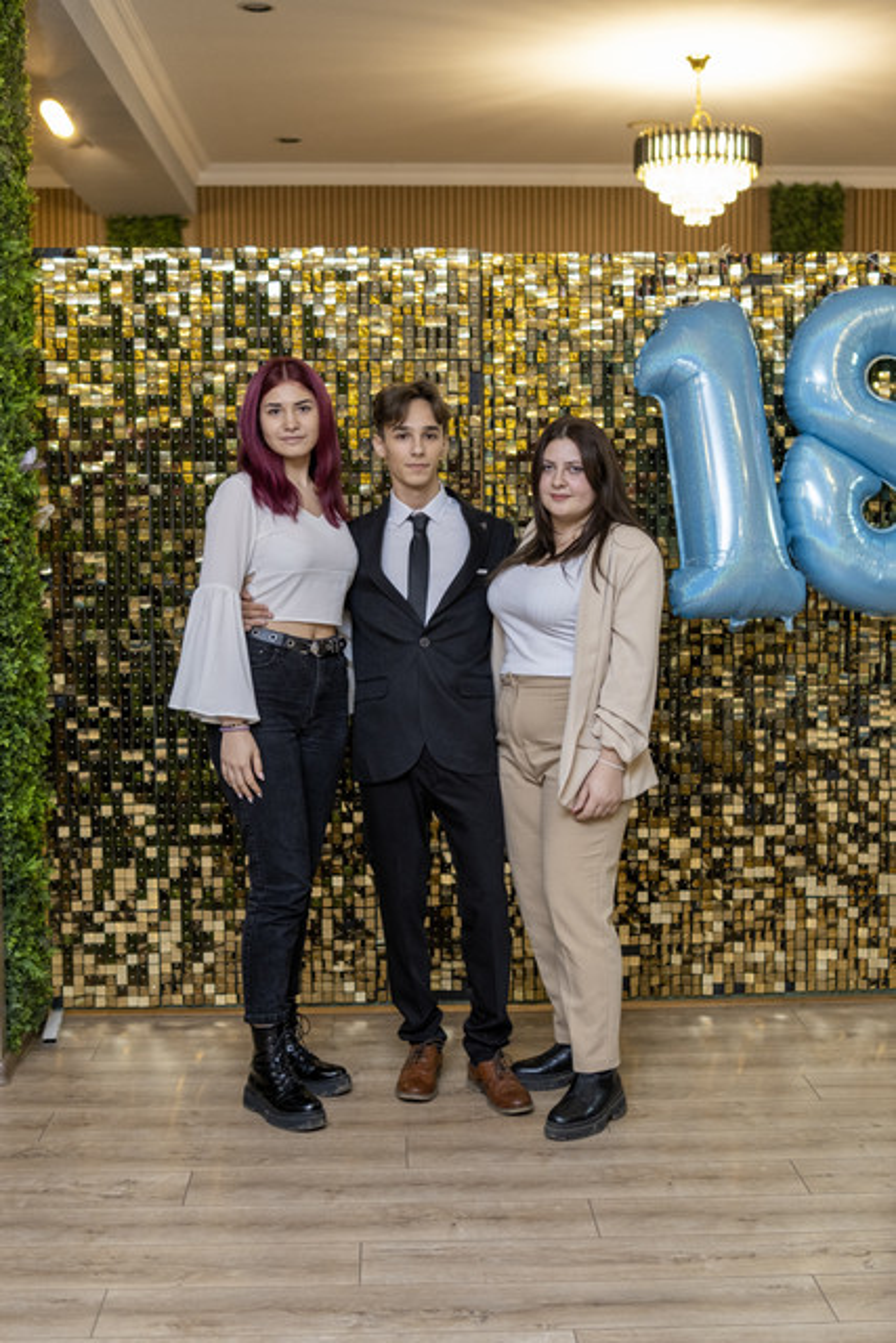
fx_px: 1679
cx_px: 448
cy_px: 672
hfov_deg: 29.9
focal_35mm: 45
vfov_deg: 43.6
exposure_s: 1/160
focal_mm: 30
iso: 800
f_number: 1.6
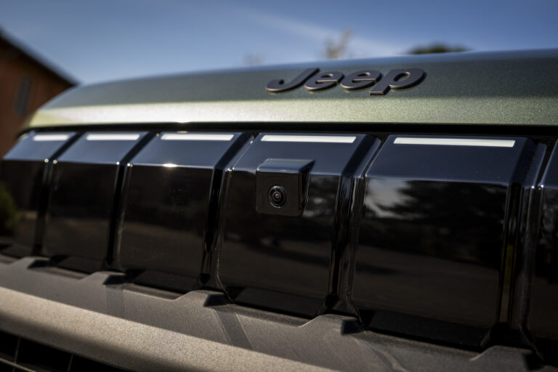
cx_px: 279
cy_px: 186
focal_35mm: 42
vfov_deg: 31.9
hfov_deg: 46.4
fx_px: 651
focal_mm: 42
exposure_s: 1/125
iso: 64
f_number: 5
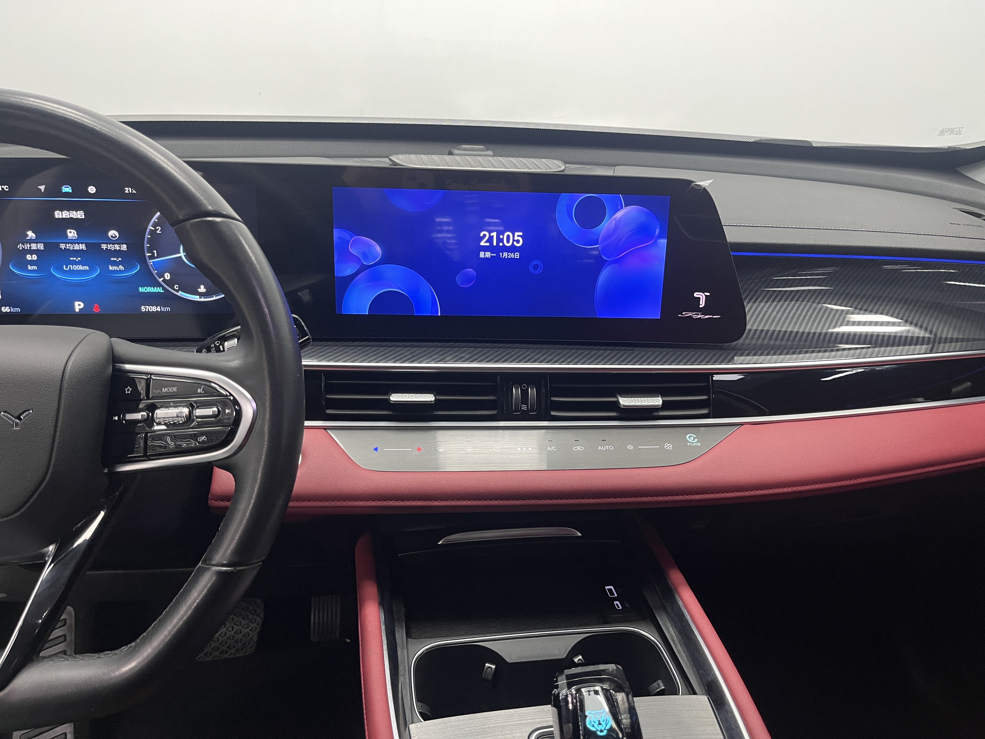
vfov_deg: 53.1
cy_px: 370
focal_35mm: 26
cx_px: 492
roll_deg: -2.8
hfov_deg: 67.3
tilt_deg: -24.1
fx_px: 740
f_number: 1.6
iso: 160
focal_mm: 5.1
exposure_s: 1/50
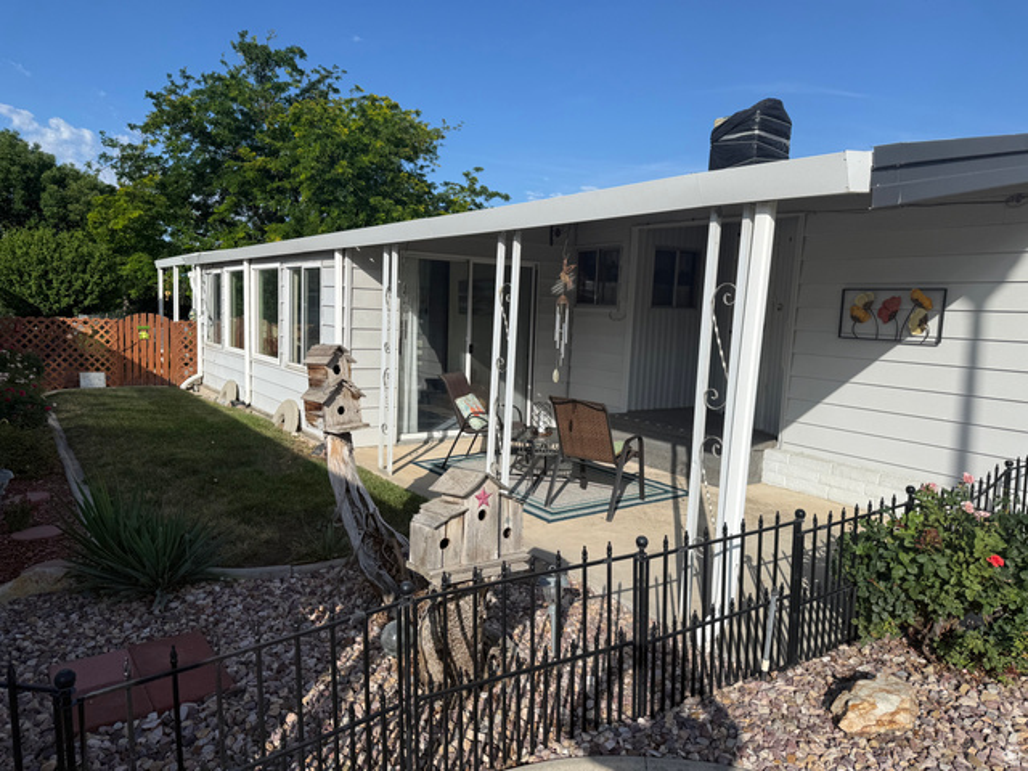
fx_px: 713
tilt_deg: -6.2
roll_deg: -2.4
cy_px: 386
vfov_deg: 56.8
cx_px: 514
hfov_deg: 71.6
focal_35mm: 24
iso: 80
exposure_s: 1/5319
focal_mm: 6.76
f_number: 1.78
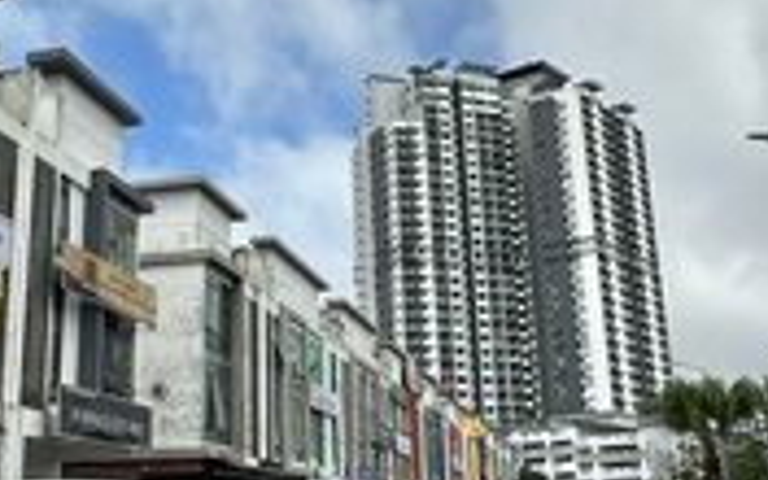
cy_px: 157
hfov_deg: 37.4
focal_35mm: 54
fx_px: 1130
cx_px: 305
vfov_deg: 23.9
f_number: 2.2
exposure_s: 1/3861
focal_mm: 2.22
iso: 50
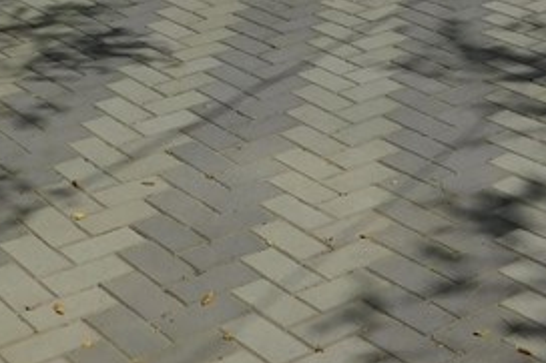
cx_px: 257
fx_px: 1364
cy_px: -229
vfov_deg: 13.9
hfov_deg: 22.6
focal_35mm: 90
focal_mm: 4
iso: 125
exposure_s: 1/1250
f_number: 6
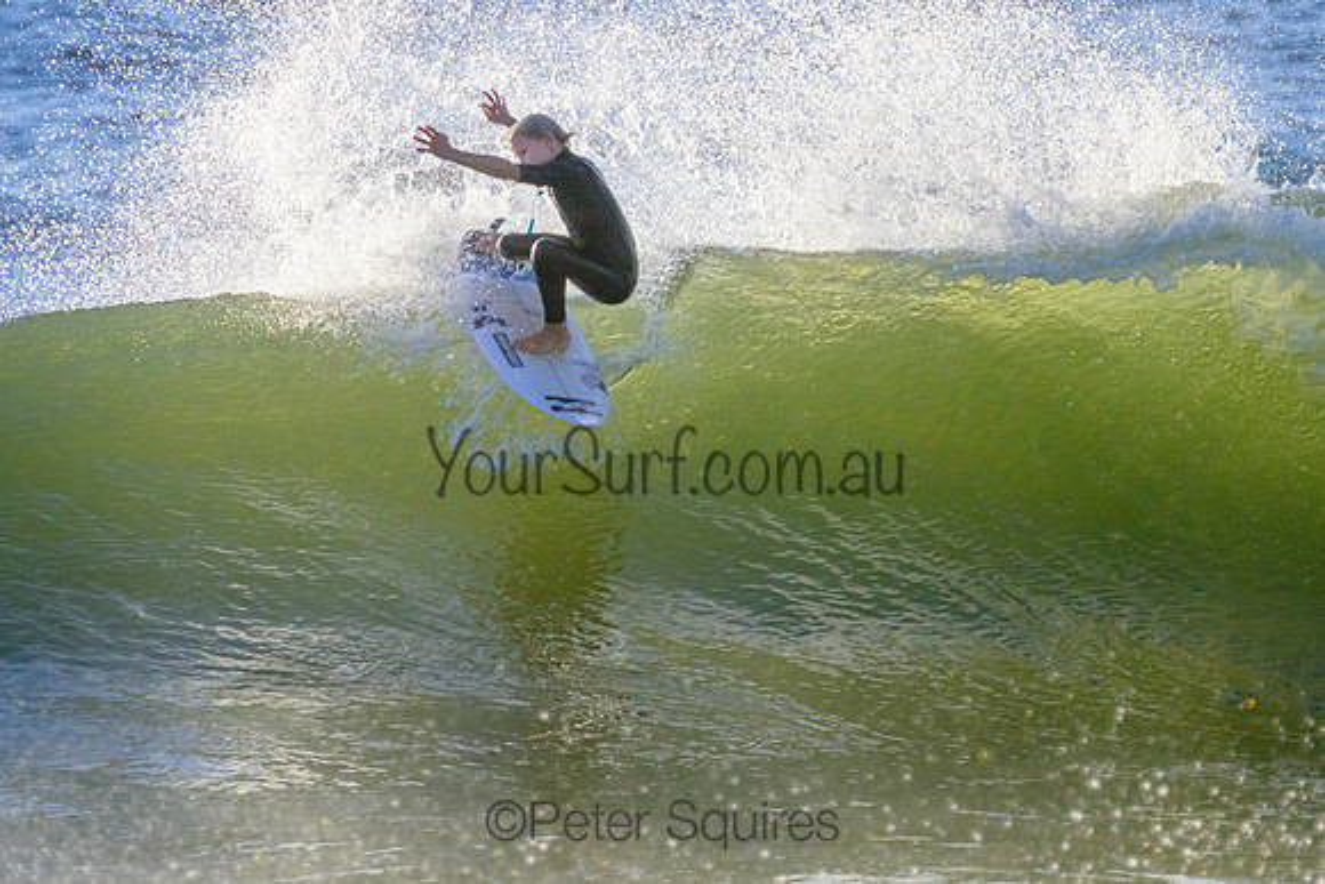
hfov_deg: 1.9
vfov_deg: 1.3
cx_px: 692
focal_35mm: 1098
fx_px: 40420
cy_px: 298
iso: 1400
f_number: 11
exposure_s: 1/2000
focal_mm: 800
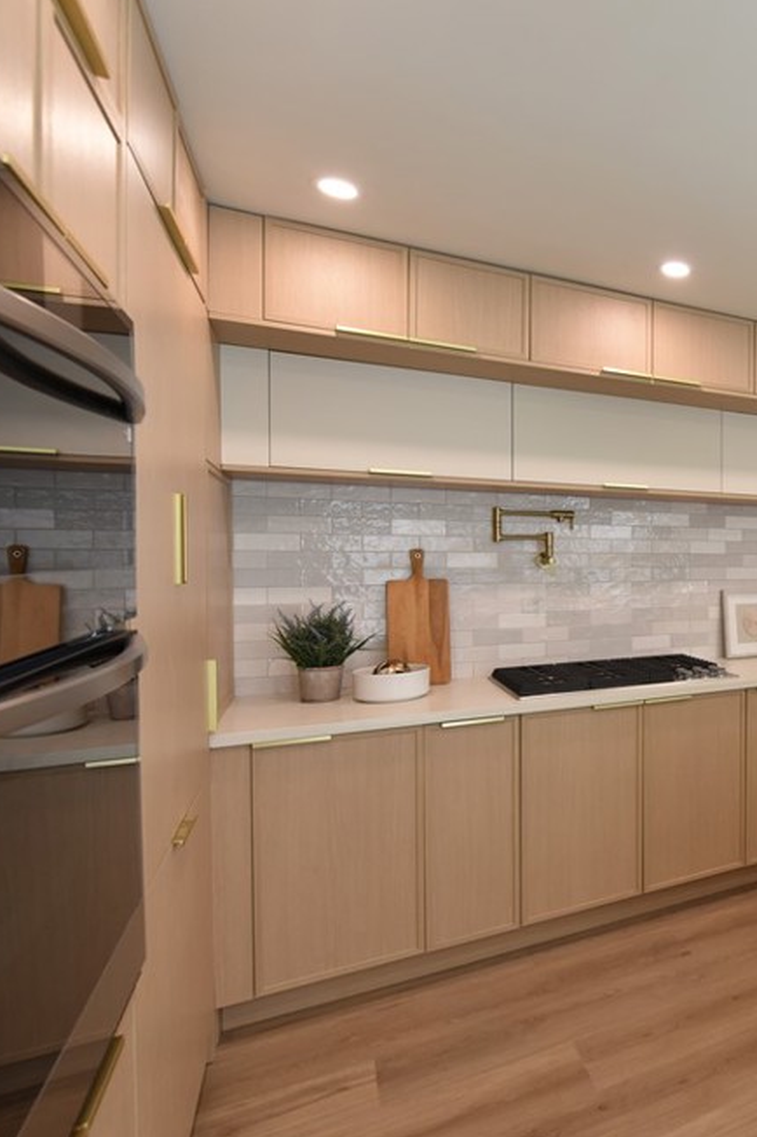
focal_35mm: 22
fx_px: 695
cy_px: 568
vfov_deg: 78.6
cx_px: 785
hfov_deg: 46.2
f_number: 5.6
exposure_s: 1/60
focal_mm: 14
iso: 640
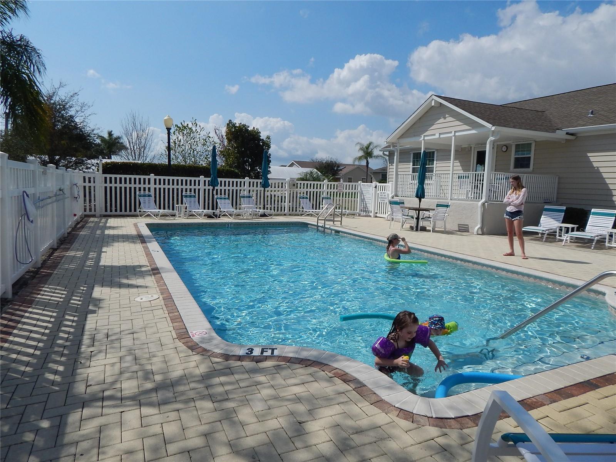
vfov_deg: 58.9
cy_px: 231
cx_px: 308
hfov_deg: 73.9
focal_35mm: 23
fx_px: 409
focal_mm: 4
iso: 125
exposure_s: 1/1250
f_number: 6
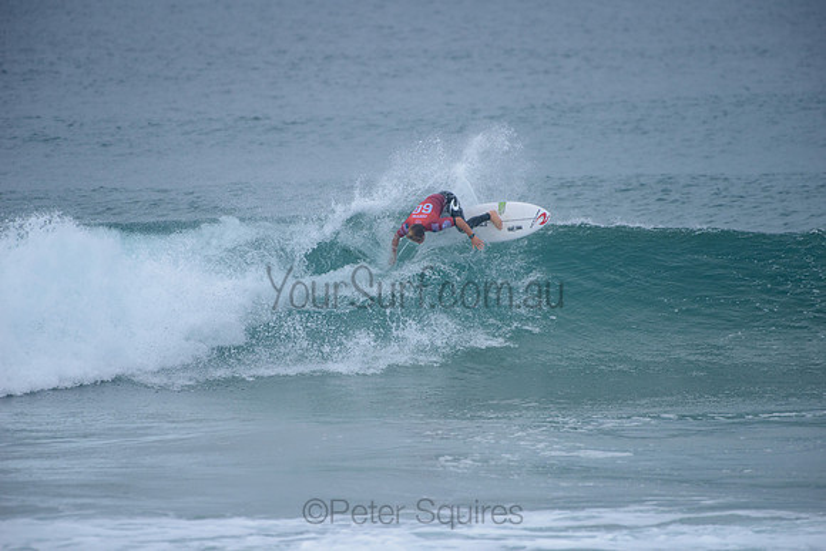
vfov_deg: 2.8
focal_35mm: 500
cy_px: 276
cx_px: 413
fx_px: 11474
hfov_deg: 4.1
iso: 500
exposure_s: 1/2000
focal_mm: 500
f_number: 5.6
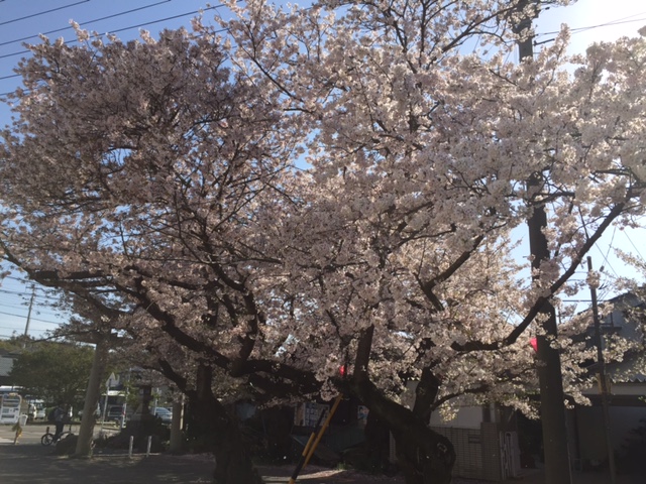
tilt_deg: +17.6
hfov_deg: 61.7
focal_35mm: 29
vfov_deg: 48.2
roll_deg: -4.2
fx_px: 541
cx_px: 323
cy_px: 242
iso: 32
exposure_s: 1/2198
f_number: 2.2
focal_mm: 4.15
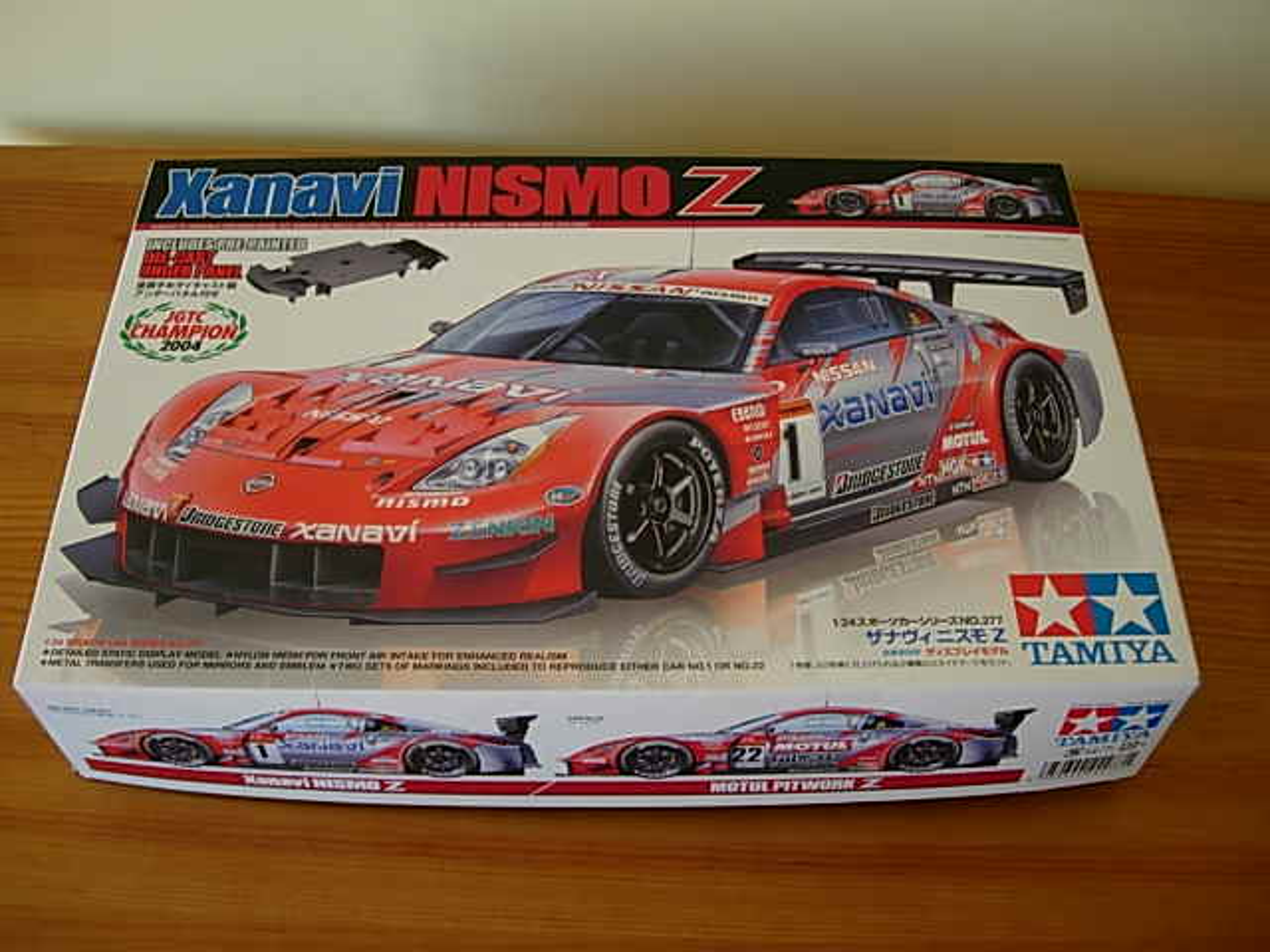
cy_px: 476
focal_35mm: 38
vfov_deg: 37.7
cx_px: 635
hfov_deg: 49.0
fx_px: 1394
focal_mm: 7.8
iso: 79
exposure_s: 1/42.7
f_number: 2.8
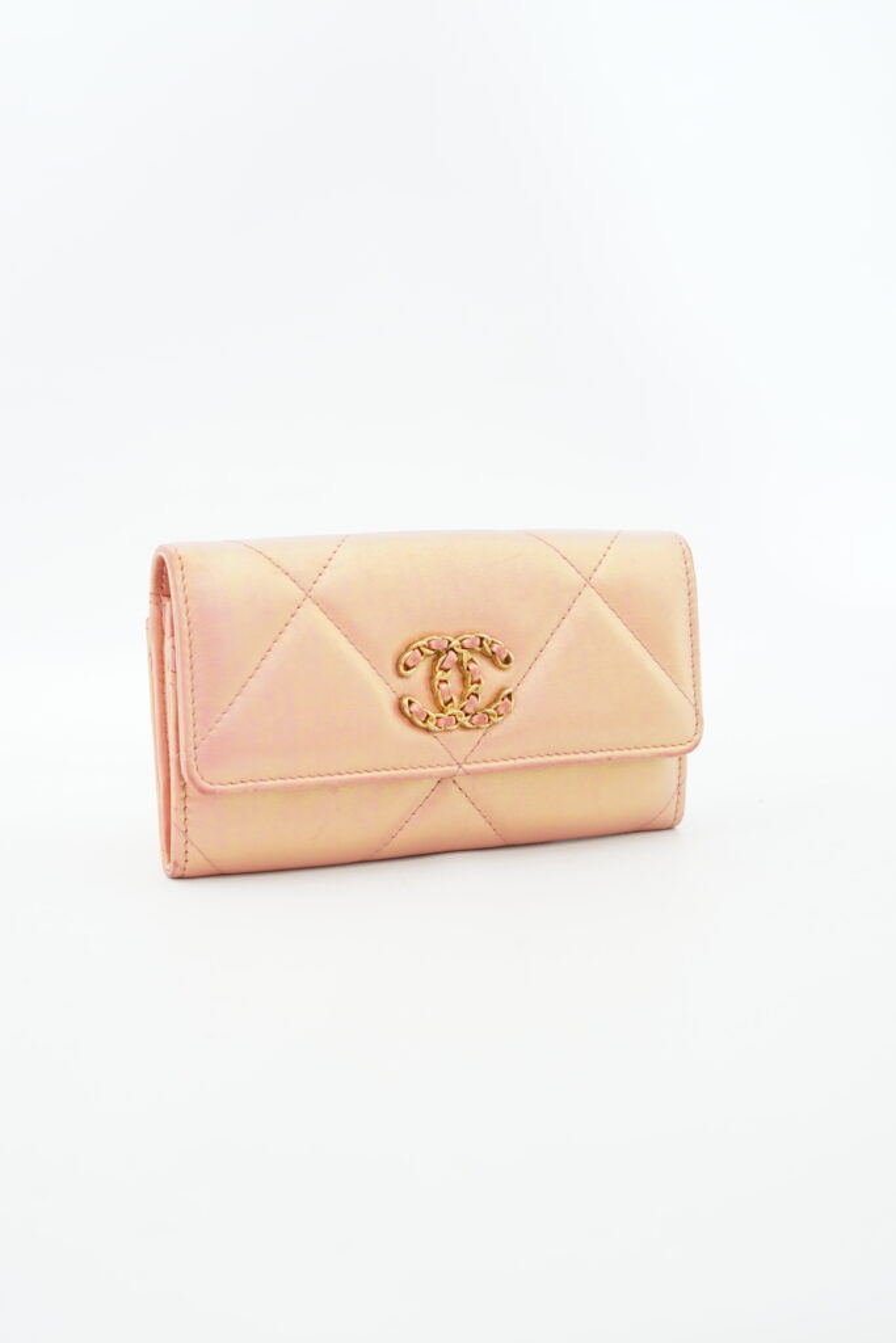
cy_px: 672
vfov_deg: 39.6
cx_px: 448
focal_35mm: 50
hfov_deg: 27.0
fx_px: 1866
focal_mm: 50
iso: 640
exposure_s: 1/10
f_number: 6.3
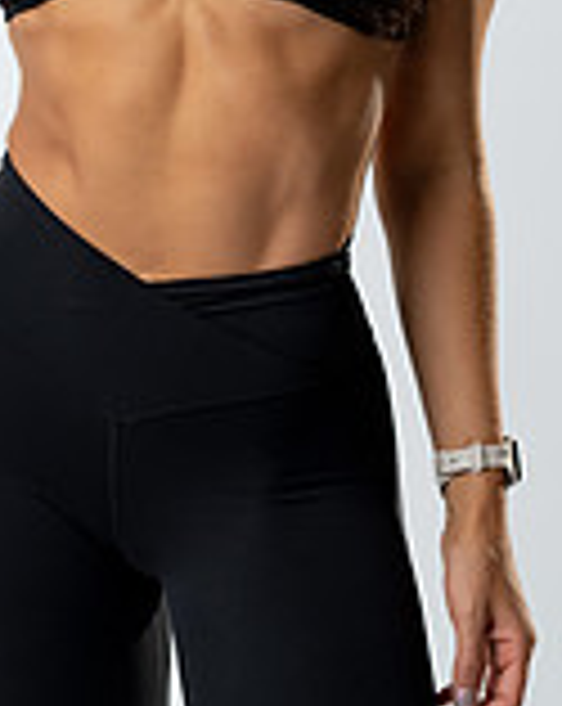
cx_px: 238
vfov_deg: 8.4
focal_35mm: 229
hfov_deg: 6.7
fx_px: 4775
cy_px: -36
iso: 400
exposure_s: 1/125
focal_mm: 85
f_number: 3.5
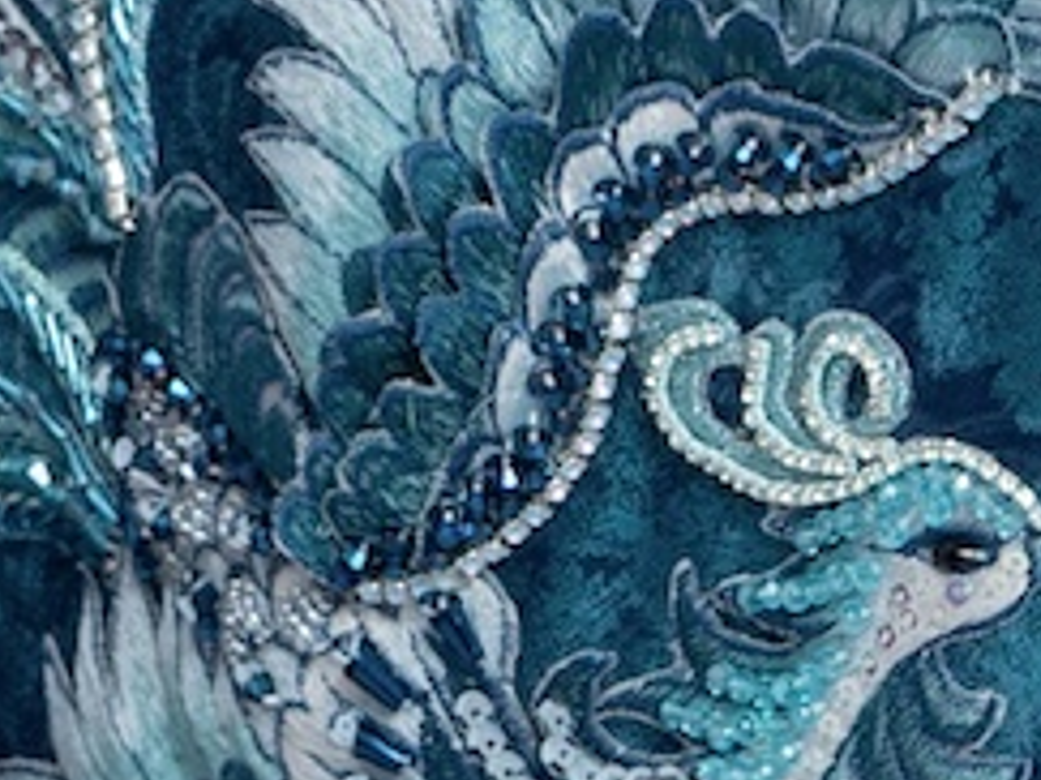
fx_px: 18546
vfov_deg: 2.4
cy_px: -1714
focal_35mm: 617
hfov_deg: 3.2
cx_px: 722
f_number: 6.3
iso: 320
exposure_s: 1/160
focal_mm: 55
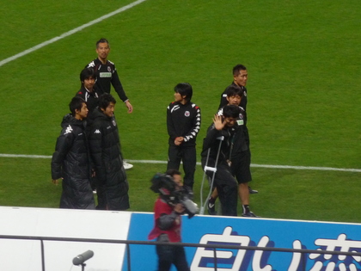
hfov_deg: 5.2
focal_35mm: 379
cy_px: 136
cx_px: 180
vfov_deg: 3.9
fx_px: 3952
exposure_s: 1/50
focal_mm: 47
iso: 400
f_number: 4.9
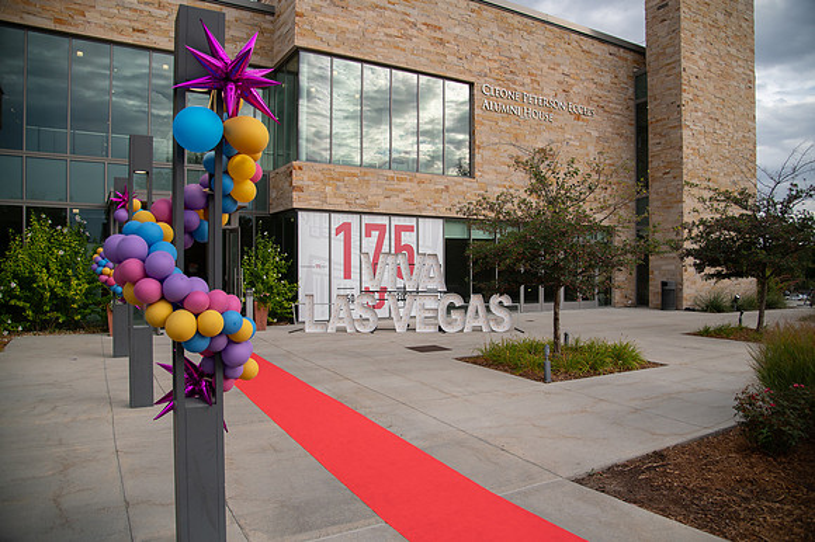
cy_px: 271
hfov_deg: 73.8
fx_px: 543
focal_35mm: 24
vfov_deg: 53.1
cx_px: 408
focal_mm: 24
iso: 500
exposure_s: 1/2500
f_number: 4
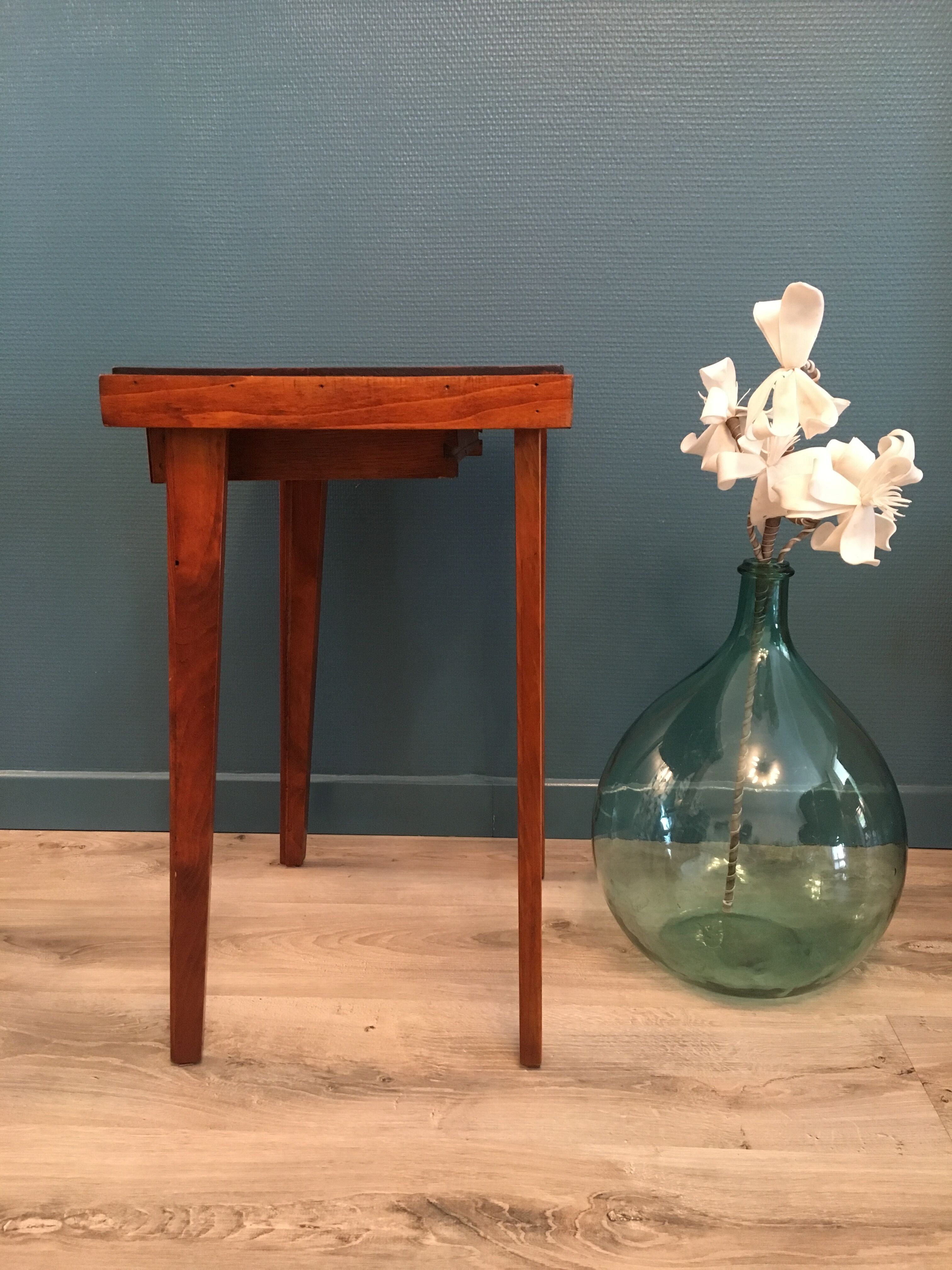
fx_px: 1063
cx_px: 476
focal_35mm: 29
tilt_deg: -13.2
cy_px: 635
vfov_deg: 61.7
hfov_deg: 48.2
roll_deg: +0.9
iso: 200
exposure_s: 1/17
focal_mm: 4.15
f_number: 2.2
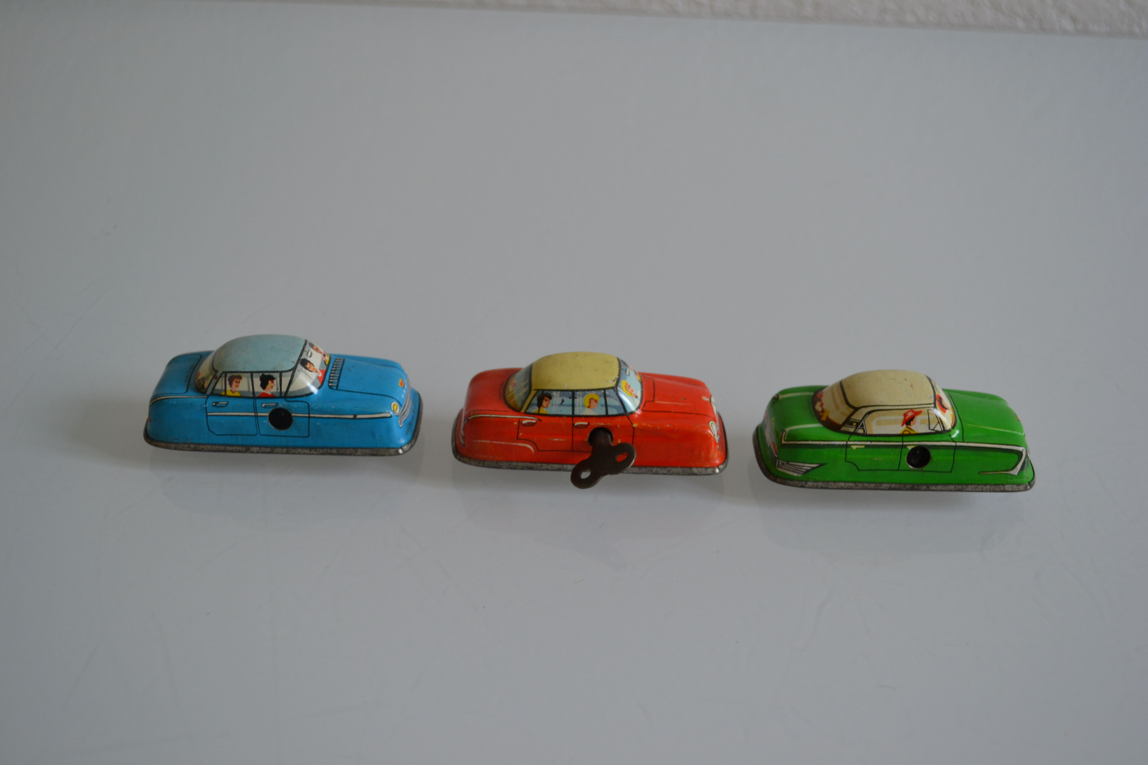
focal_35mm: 39
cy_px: 382
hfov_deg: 49.6
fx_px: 1244
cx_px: 574
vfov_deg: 34.2
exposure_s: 1/80
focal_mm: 26
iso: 400
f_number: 4.5
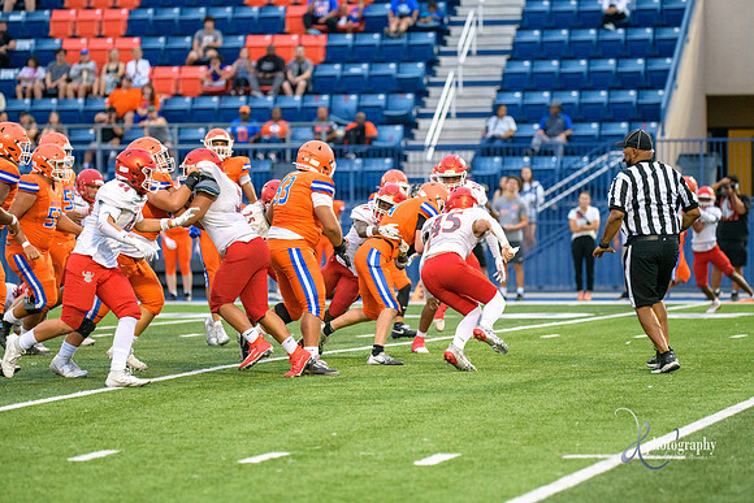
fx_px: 3561
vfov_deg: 8.1
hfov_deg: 12.1
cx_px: 377
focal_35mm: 170
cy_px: 252
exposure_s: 1/2000
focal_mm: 170
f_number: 2.8
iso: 2800
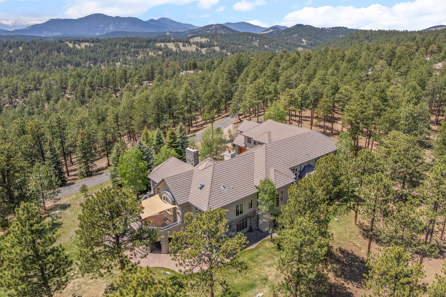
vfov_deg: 51.3
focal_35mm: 25
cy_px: 143
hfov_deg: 71.3
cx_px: 248
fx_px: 310
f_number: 2.8
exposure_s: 1/1600
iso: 100
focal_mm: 8.38
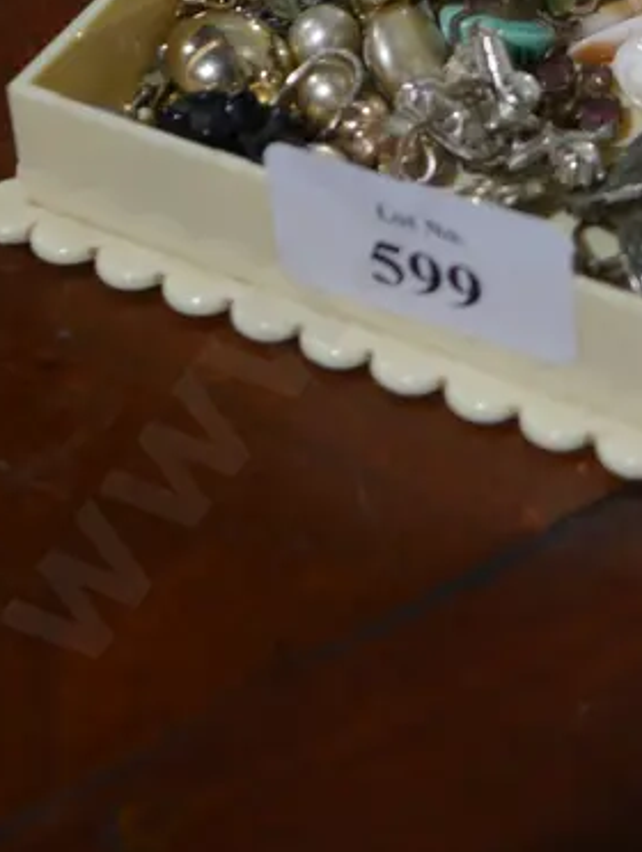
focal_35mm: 99
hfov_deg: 14.6
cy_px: -284
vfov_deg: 18.3
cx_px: 739
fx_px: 2443
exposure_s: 1/60
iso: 200
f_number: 4
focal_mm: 18
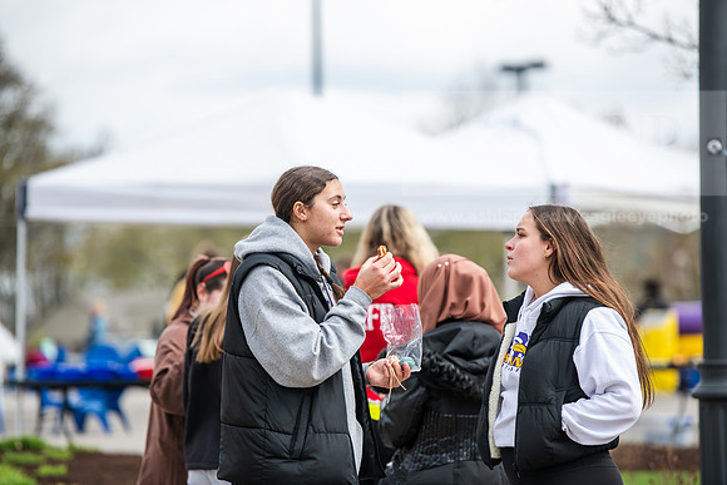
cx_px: 364
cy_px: 242
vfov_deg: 7.6
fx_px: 3636
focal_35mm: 180
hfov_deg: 11.4
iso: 160
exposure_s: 1/640
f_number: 3.5
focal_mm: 180
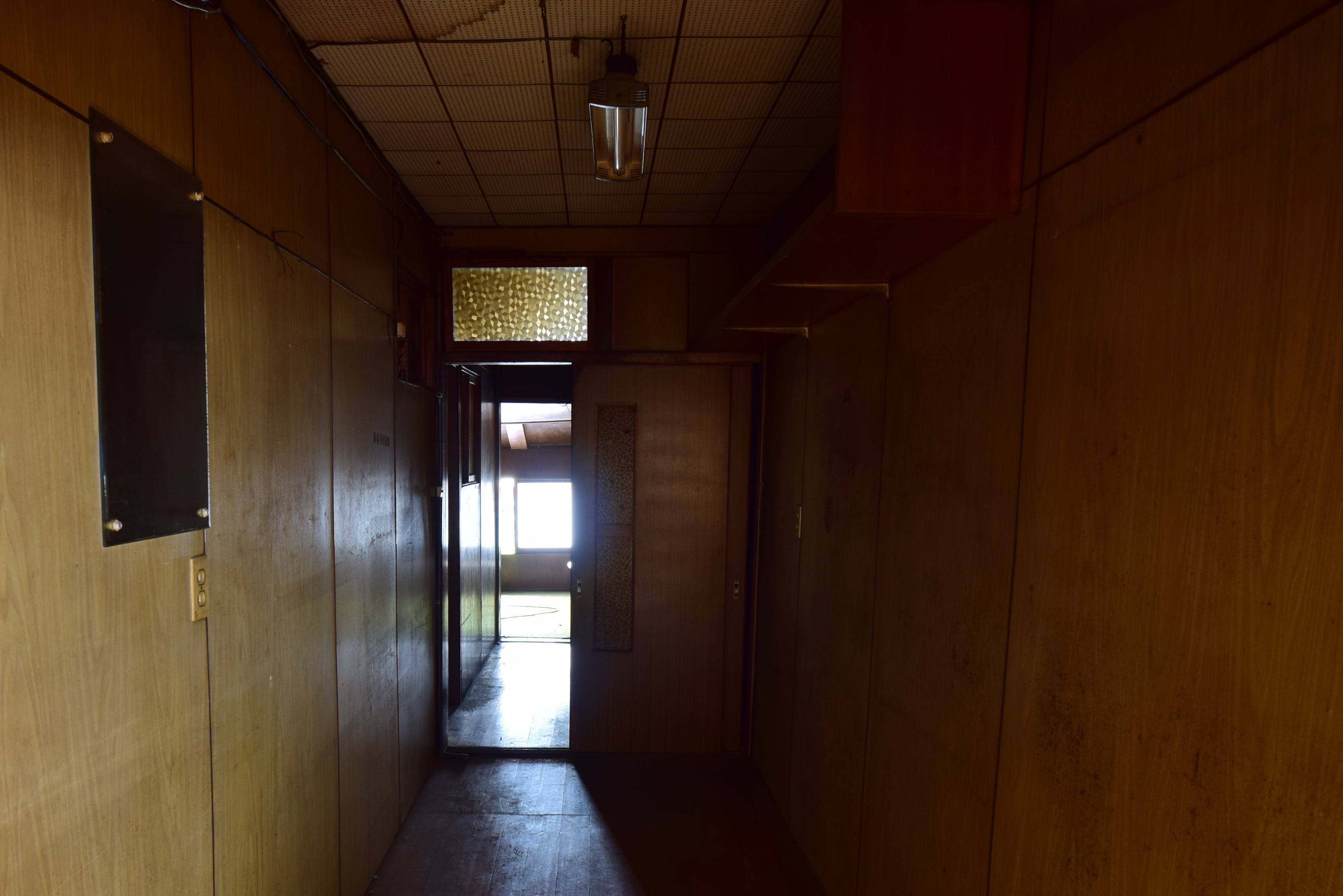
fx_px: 1045
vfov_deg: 45.8
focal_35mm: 28
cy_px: 587
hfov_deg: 65.1
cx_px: 566
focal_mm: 14
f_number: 6.7
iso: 100
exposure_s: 2
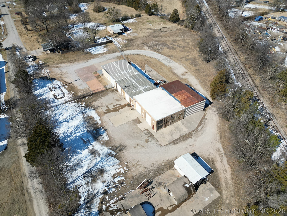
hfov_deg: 71.6
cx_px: 144
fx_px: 199
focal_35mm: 24
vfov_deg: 56.8
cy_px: 108
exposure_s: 1/4000
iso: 140
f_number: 1.7
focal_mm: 6.72
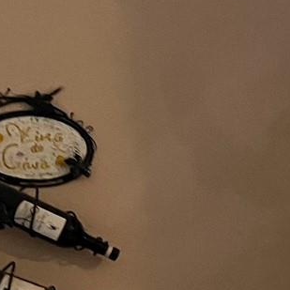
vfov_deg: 13.5
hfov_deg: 12.2
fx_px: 1128
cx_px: 652
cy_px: 472
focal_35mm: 119
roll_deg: +0.9
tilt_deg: -5.9
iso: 400
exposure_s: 1/40
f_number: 1.5
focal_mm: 5.7
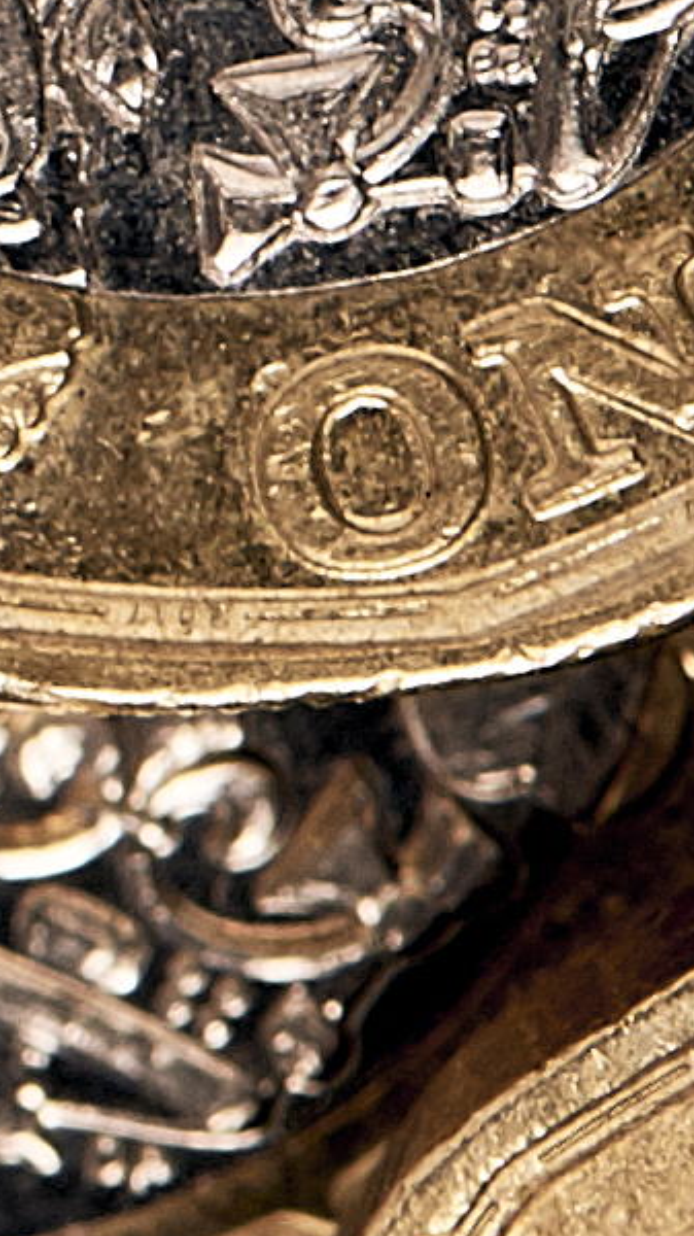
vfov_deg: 2.0
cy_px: -917
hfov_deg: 1.1
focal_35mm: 1104
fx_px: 36158
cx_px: -3276
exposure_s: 1/125
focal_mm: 105
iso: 200
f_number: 11
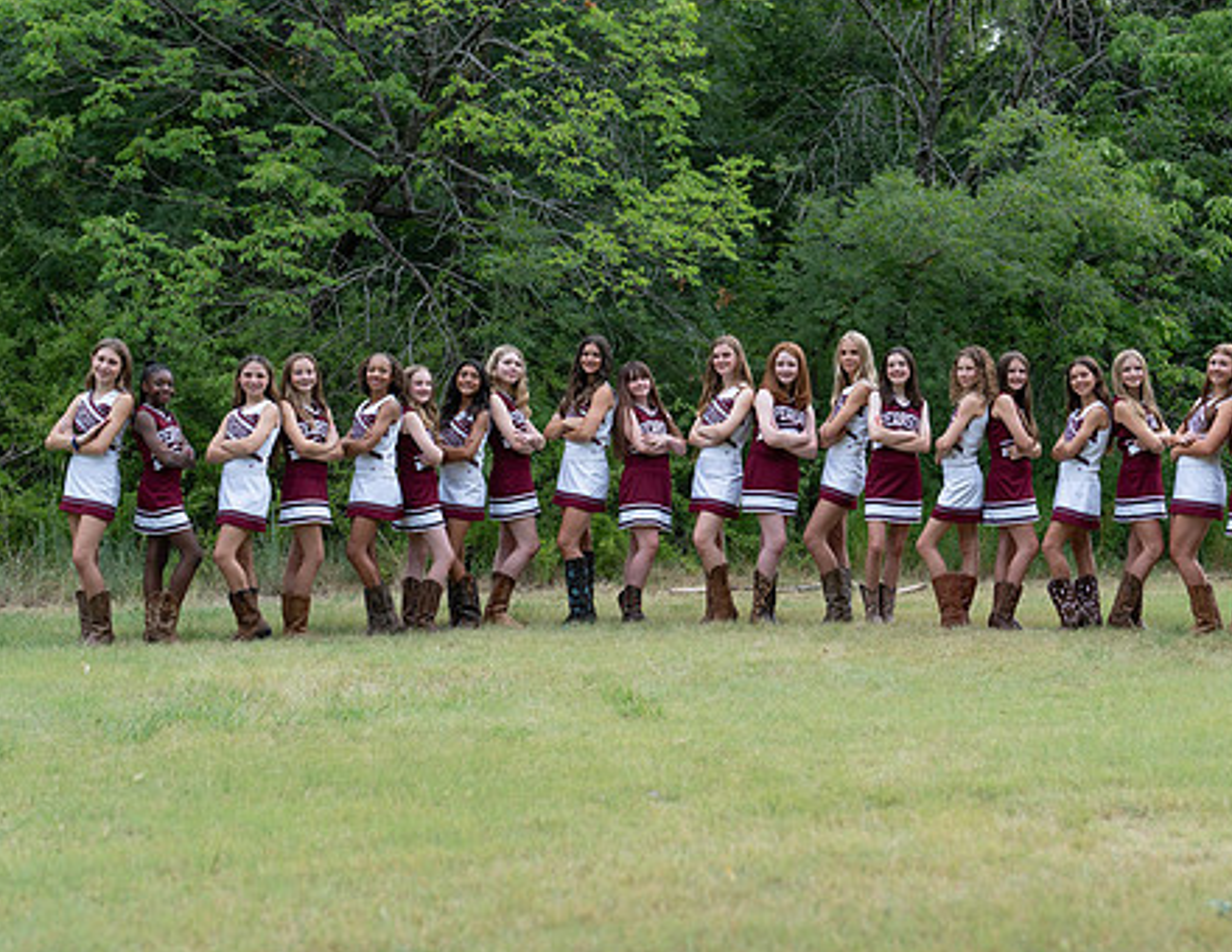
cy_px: 476
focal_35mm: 78
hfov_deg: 24.6
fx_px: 2807
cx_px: 837
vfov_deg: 19.3
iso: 100
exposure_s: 1/800
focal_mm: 50
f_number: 1.8
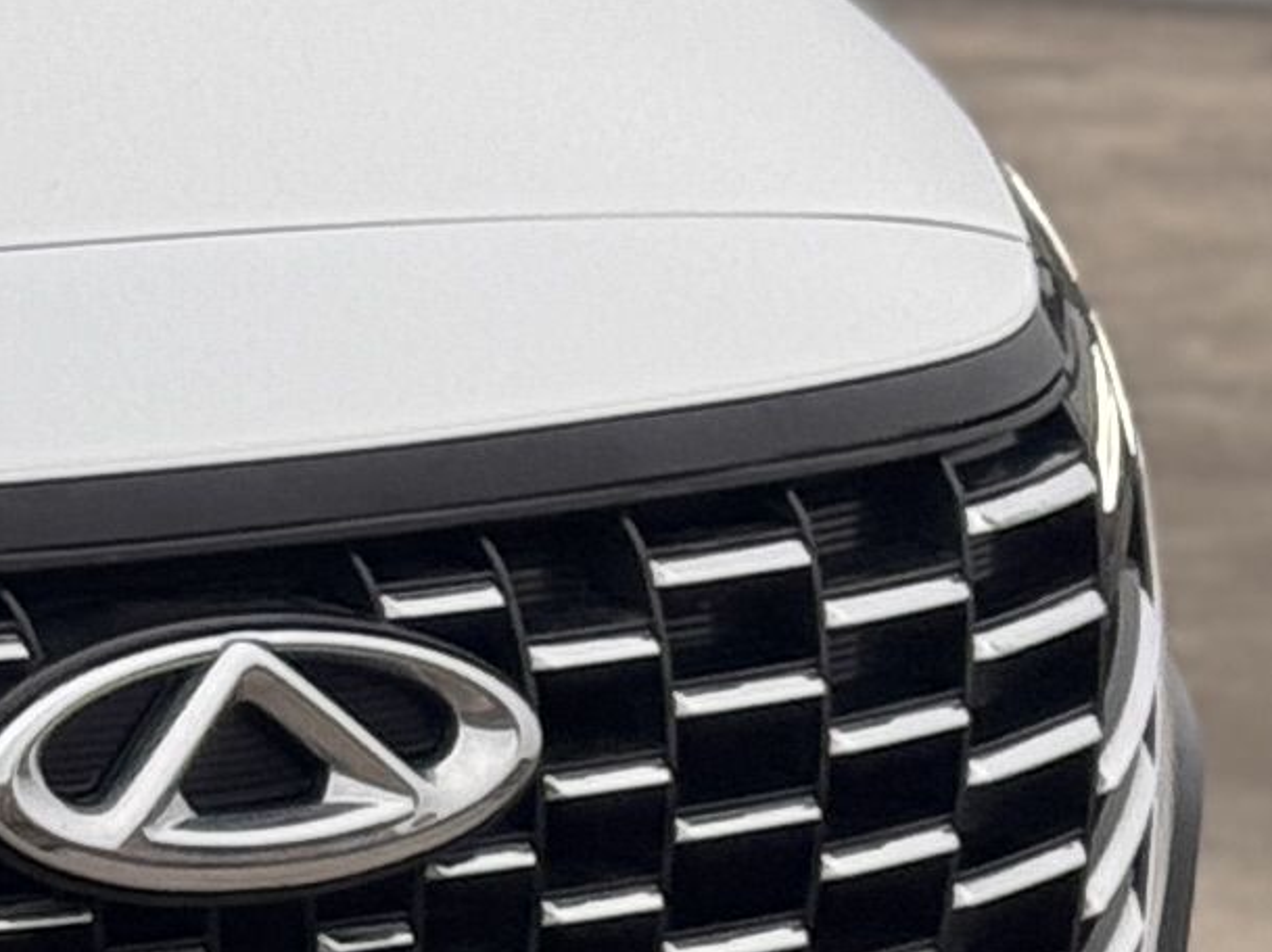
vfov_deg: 4.7
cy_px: 507
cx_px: -2456
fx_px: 11678
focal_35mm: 318
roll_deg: -0.6
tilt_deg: -9.0
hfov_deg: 5.8
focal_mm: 6.76
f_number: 1.78
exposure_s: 1/174
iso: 50
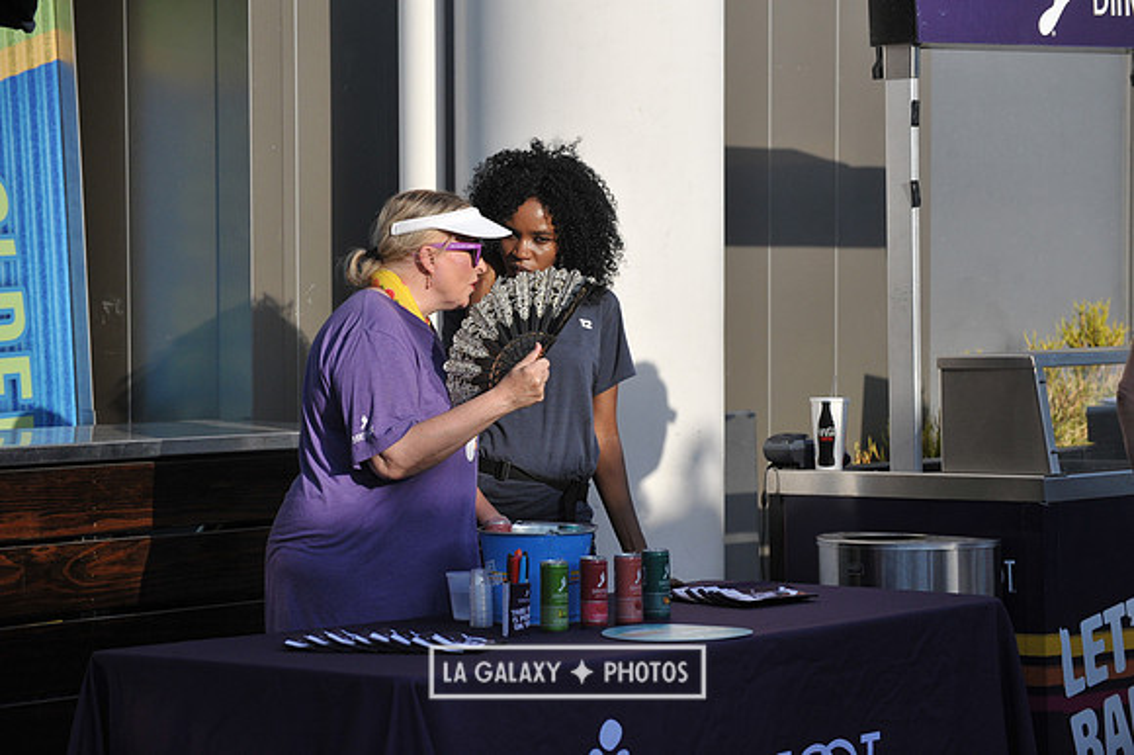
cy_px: 378
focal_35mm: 125
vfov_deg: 11.0
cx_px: 567
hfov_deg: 16.4
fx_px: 3935
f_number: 5.6
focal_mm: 125
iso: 1000
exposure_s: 1/5000
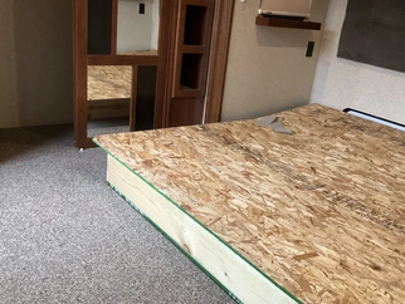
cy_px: 163
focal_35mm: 36
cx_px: 218
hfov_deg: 51.3
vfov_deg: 39.7
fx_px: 422
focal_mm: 3
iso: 320
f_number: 1.8
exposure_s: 1/40
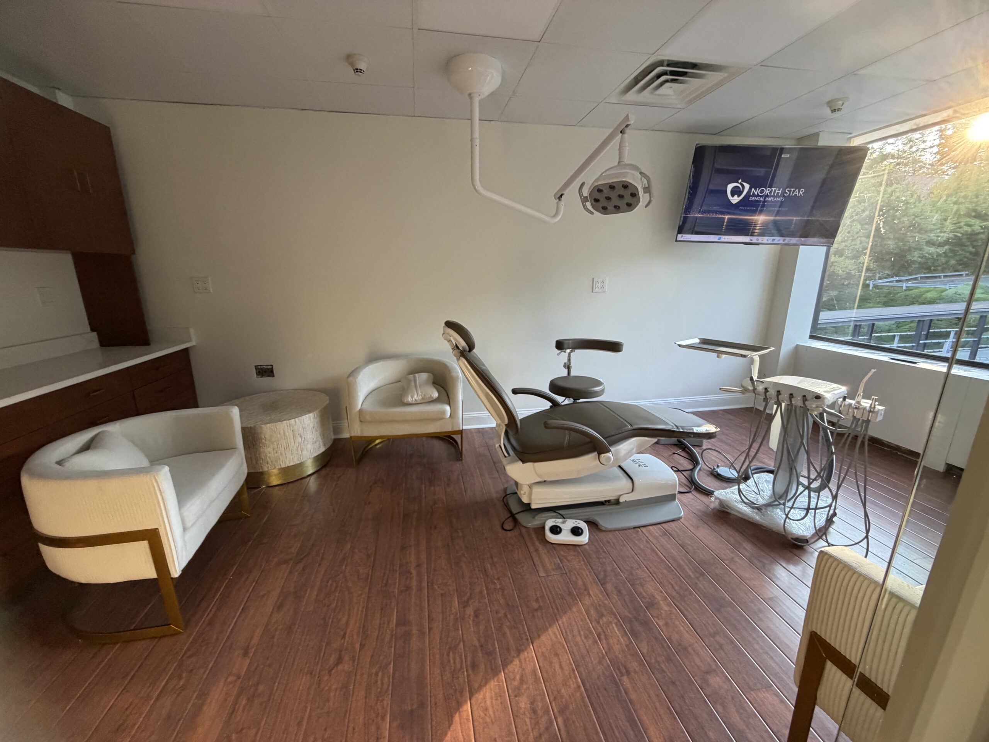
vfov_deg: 85.7
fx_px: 400
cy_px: 371
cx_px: 494
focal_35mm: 14
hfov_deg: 102.1
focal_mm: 2.22
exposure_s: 1/100
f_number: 2.2
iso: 320
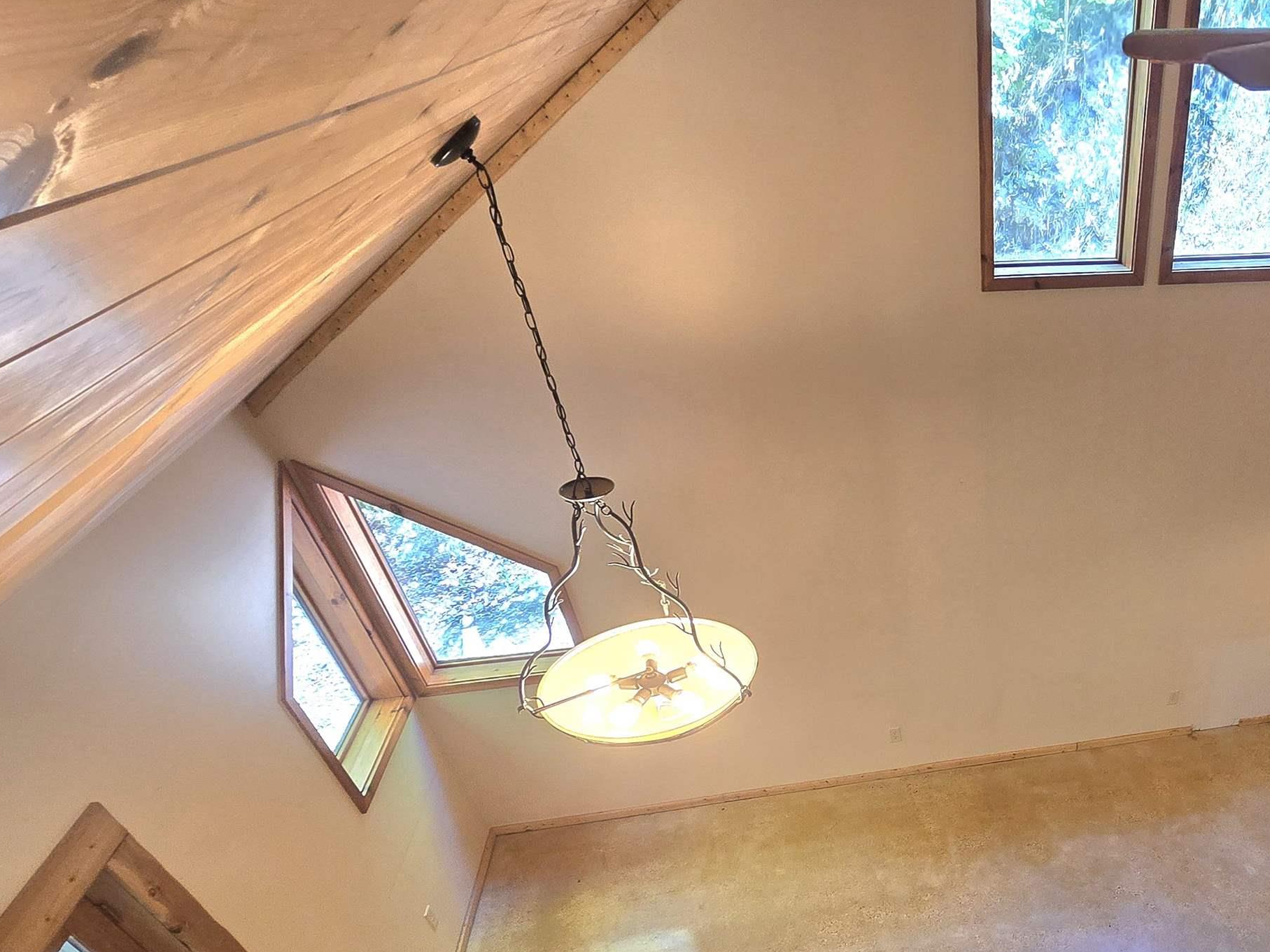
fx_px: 807
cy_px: 768
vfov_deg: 56.4
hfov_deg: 67.6
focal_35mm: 22
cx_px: 1053
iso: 100
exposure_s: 1/60.2
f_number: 2.2
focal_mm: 2.2
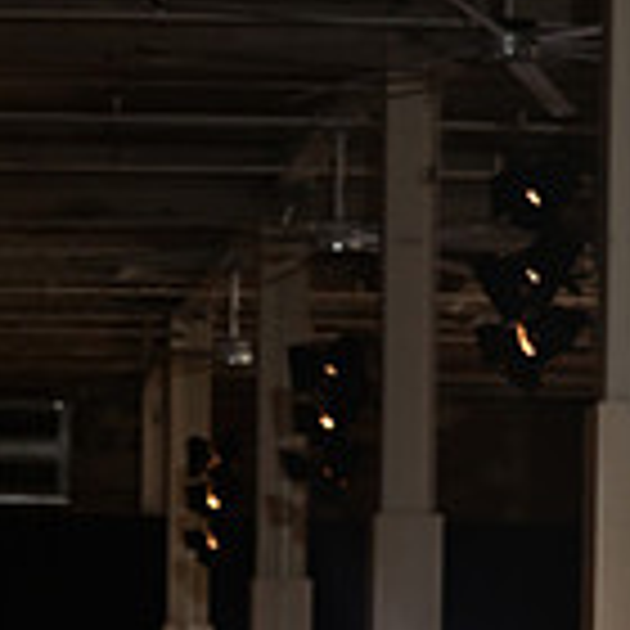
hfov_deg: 7.1
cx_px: 248
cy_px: 1296
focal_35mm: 246
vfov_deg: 6.9
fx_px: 5065
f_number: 6.3
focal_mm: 70
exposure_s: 1/160
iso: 1000
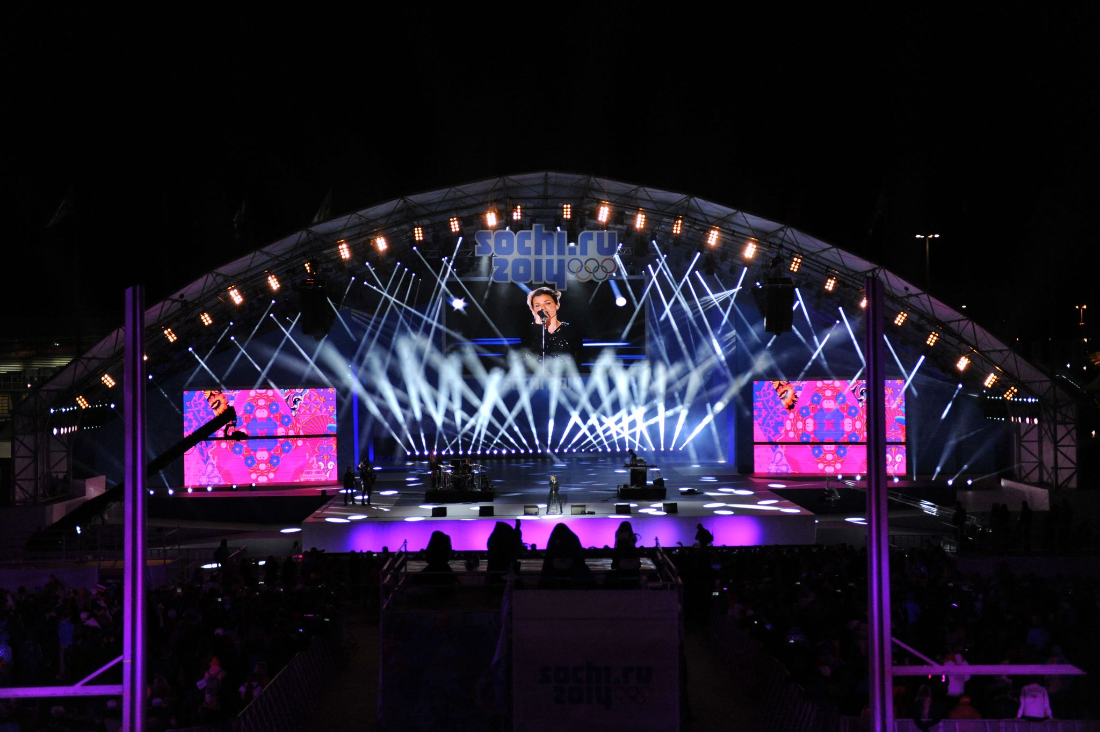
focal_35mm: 52
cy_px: 366
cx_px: 550
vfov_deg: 26.0
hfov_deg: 38.2
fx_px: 1588
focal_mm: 52
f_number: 2.8
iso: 4000
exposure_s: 1/3200
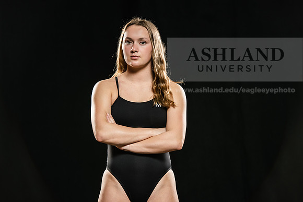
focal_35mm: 145
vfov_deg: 9.5
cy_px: 101
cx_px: 152
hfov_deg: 14.2
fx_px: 1221
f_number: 5.6
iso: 400
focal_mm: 145
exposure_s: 1/200
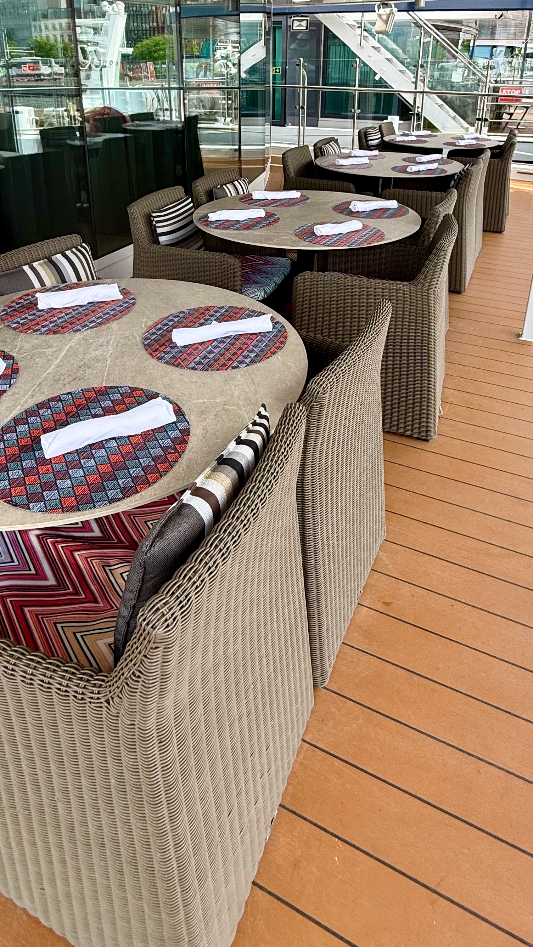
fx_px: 578
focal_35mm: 23
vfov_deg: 74.1
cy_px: 259
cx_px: 269
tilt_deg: -17.2
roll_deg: -1.0
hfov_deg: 49.5
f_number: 2.2
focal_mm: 2.22
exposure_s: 1/244
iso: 50
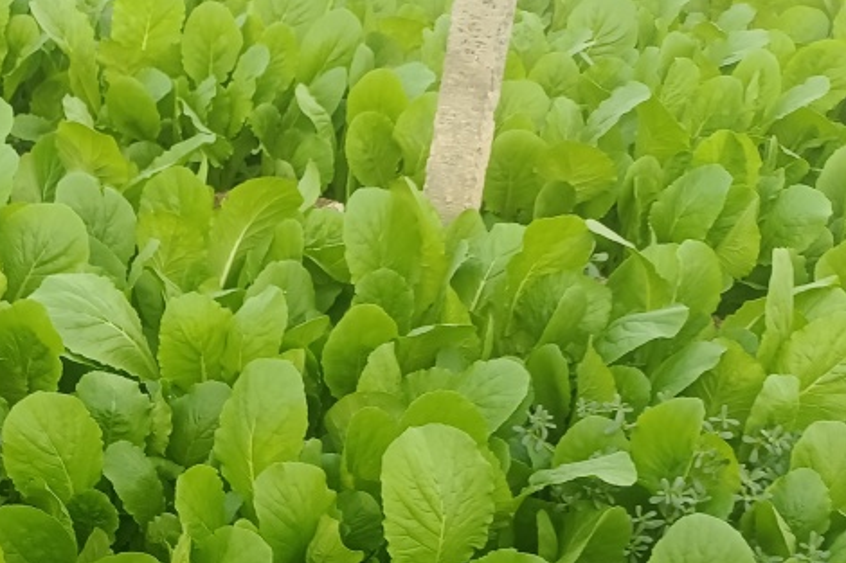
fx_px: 1386
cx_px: 128
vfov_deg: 21.2
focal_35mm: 59
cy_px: 697
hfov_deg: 32.7
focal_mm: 4.71
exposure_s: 1/100
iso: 211
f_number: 1.79
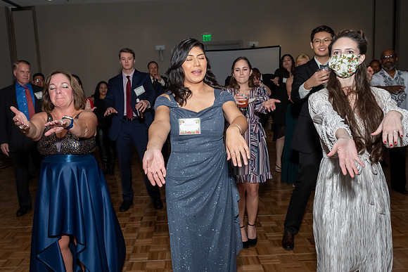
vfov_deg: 37.9
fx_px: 397
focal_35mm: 35
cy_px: 133
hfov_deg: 54.4
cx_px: 192
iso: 500
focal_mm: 22
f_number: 6.3
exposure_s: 1/250
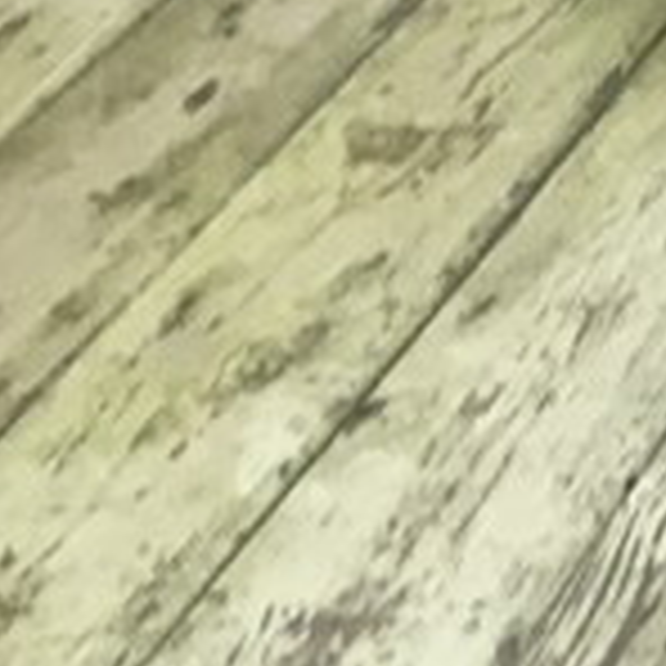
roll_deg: +0.3
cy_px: -518
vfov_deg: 9.4
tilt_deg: -17.4
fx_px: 3853
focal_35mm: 177
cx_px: 2115
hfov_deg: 8.2
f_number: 2.2
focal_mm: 4.15
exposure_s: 1/30
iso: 64
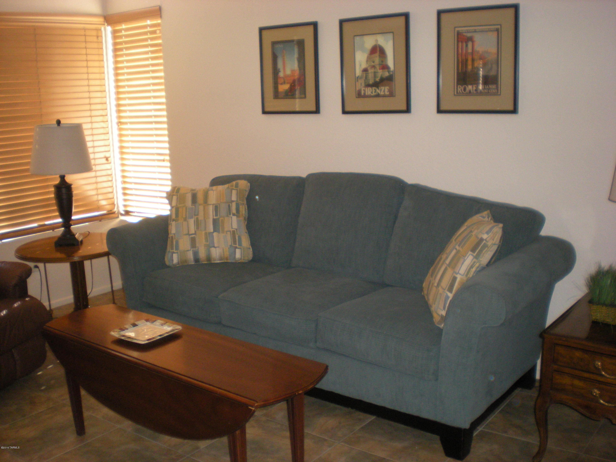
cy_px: 231
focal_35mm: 38
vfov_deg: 37.7
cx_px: 308
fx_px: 676
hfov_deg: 49.0
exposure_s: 1/60
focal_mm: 6.3
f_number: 3.1
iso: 263
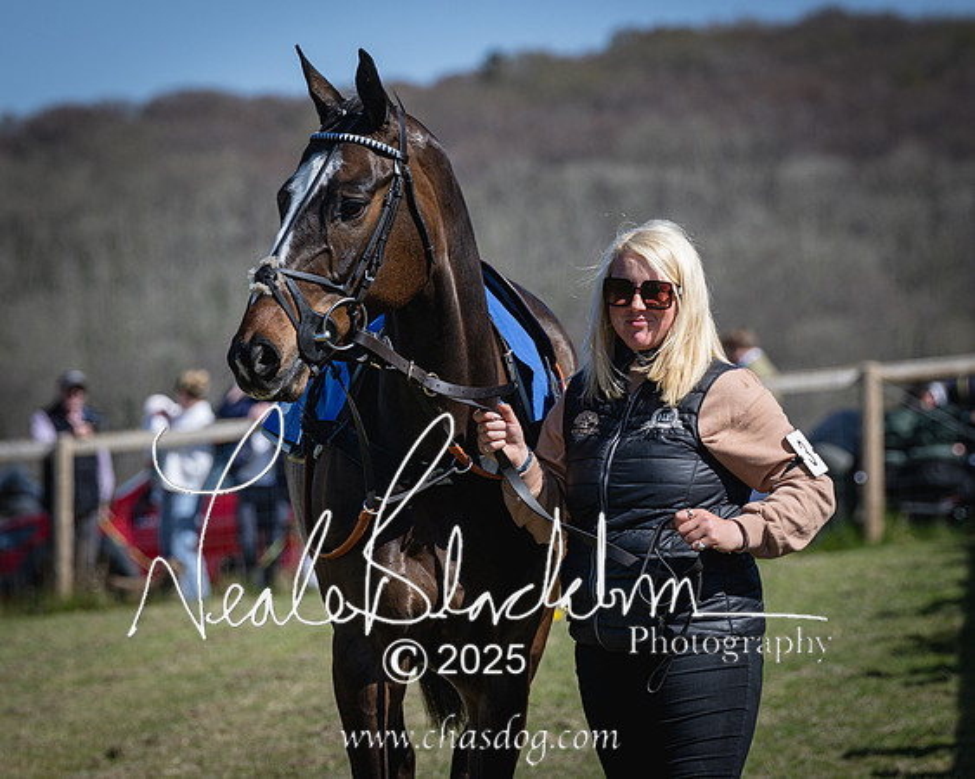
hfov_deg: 7.3
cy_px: 332
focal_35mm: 267
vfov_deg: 5.8
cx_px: 475
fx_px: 7694
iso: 160
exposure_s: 1/2000
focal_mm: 135
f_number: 4
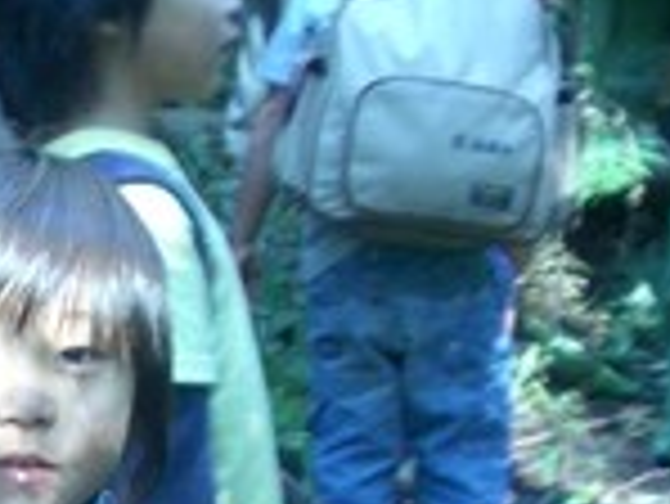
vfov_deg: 13.7
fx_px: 2053
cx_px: 94
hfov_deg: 18.3
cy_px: 536
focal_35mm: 106
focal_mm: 5.8
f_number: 2.6
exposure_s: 1/13
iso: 100
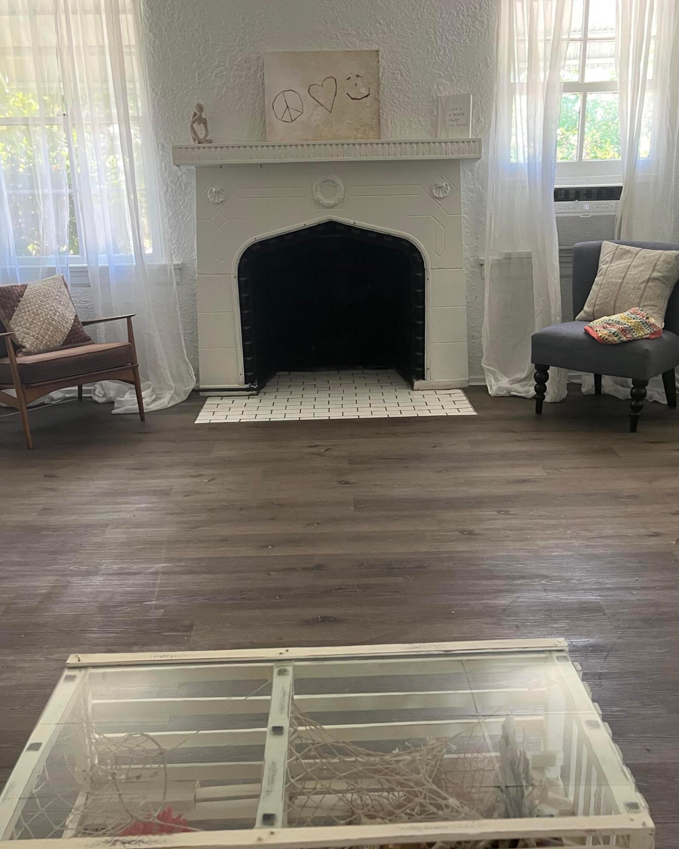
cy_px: 423
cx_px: 368
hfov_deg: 43.3
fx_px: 854
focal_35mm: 34
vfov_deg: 52.8
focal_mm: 5.1
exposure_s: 1/60
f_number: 1.6
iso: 160
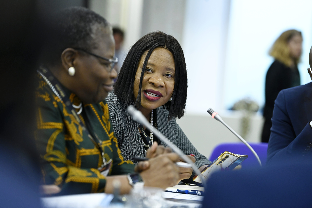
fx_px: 1300
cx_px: 156
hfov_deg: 13.7
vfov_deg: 9.1
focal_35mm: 150
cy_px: 104
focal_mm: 150
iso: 2500
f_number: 4
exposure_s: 1/160
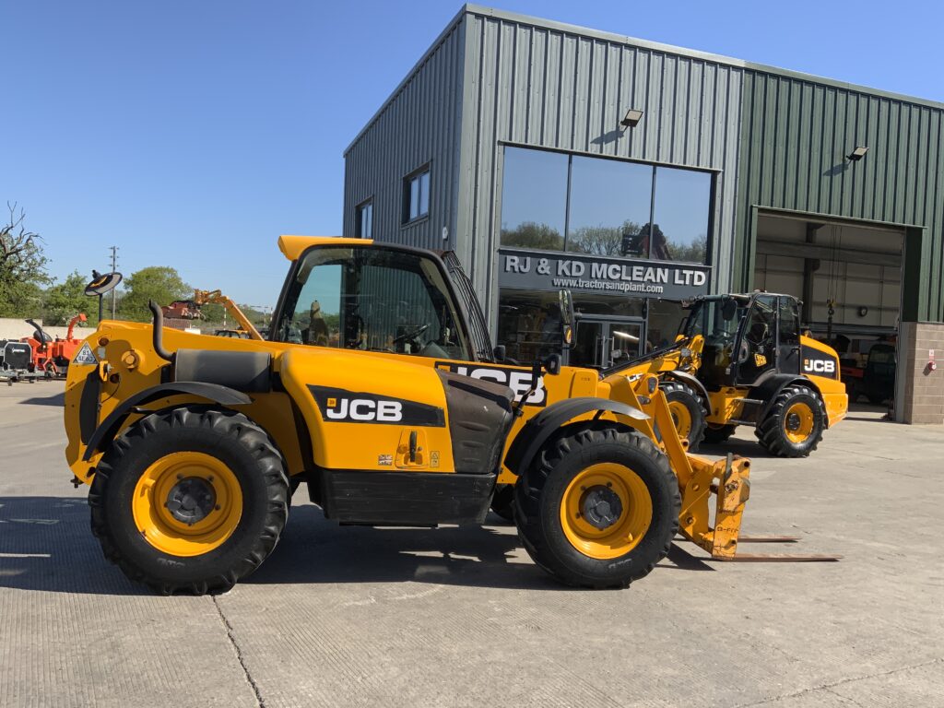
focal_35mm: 29
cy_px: 354
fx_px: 791
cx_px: 472
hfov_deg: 61.7
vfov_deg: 48.2
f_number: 1.8
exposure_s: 1/1412
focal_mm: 3
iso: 16
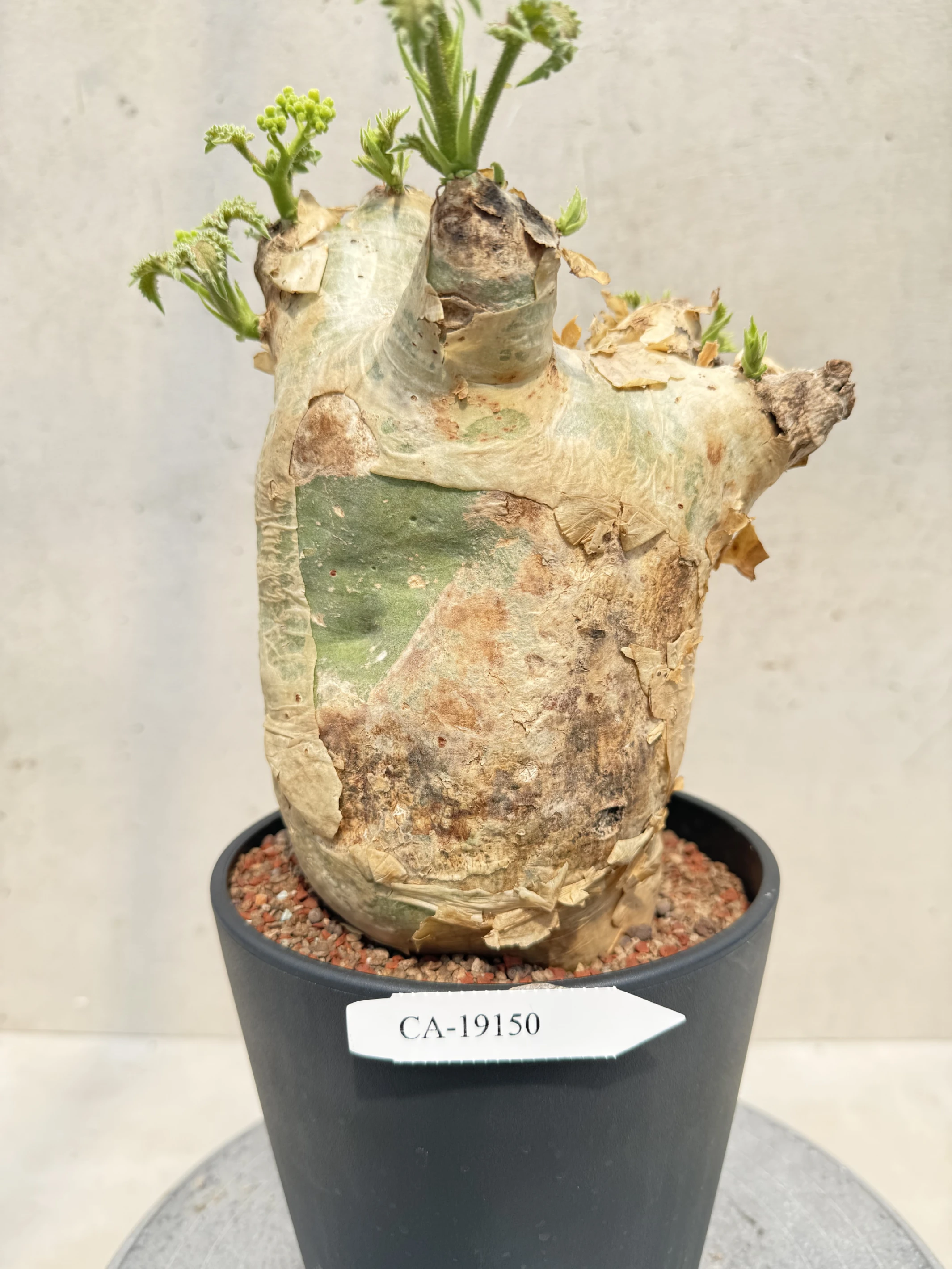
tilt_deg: -9.9
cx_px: 476
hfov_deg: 56.8
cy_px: 634
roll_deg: +1.0
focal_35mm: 24
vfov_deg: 71.6
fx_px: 880
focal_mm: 6.76
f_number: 1.78
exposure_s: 1/368
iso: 80
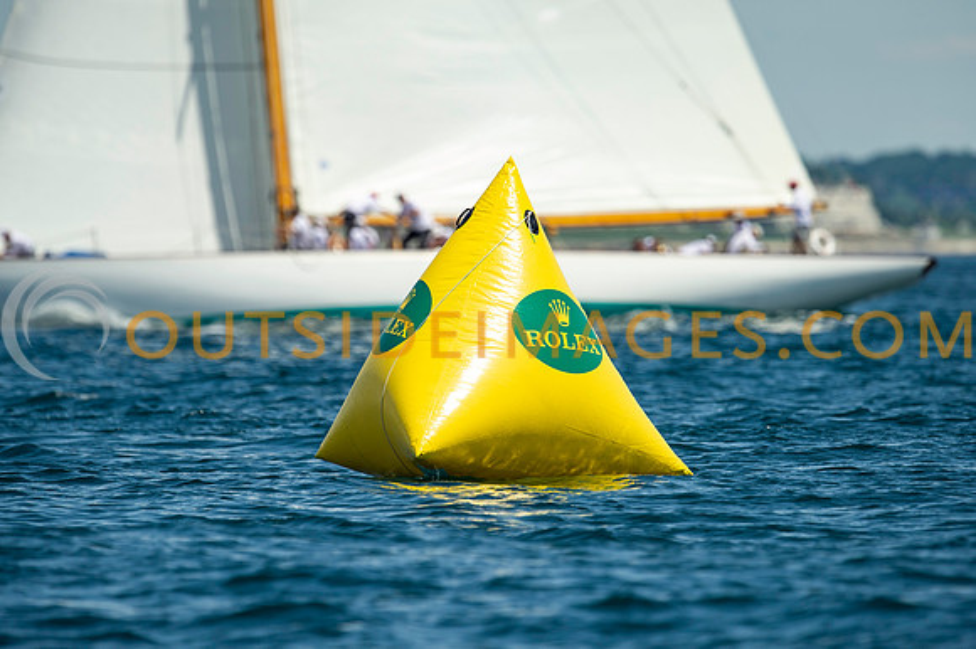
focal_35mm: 636
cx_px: 488
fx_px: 17228
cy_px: 324
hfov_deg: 3.2
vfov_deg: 2.2
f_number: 5
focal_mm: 600
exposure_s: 1/2500
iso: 400
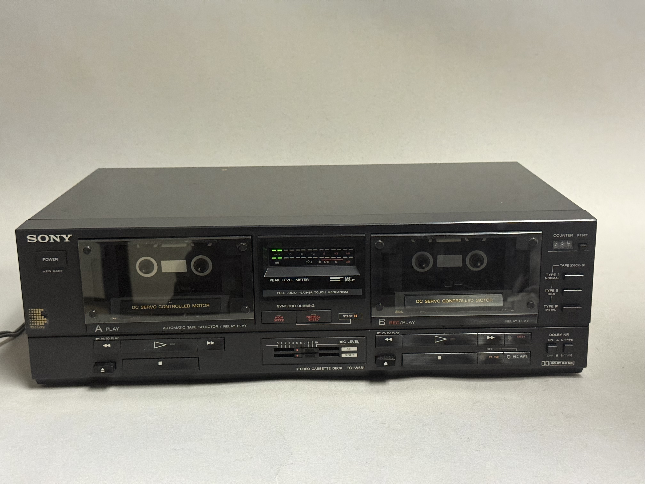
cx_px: 322
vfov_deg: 30.3
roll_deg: +1.0
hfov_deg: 39.7
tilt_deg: -14.8
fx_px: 894
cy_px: 242
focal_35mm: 48
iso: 320
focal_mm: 6.76
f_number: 1.78
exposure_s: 1/40
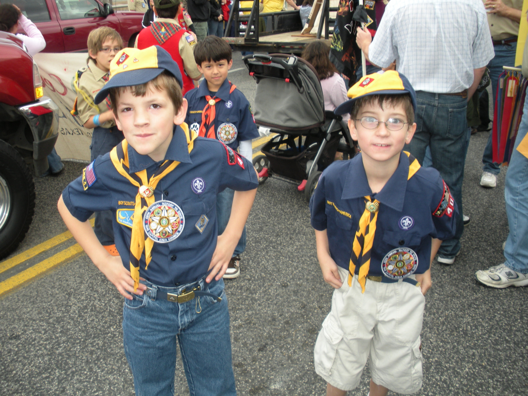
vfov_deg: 39.7
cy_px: 198
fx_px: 549
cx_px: 264
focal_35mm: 36
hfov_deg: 51.4
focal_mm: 6.3
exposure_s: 1/56.1
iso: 85
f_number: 3.5
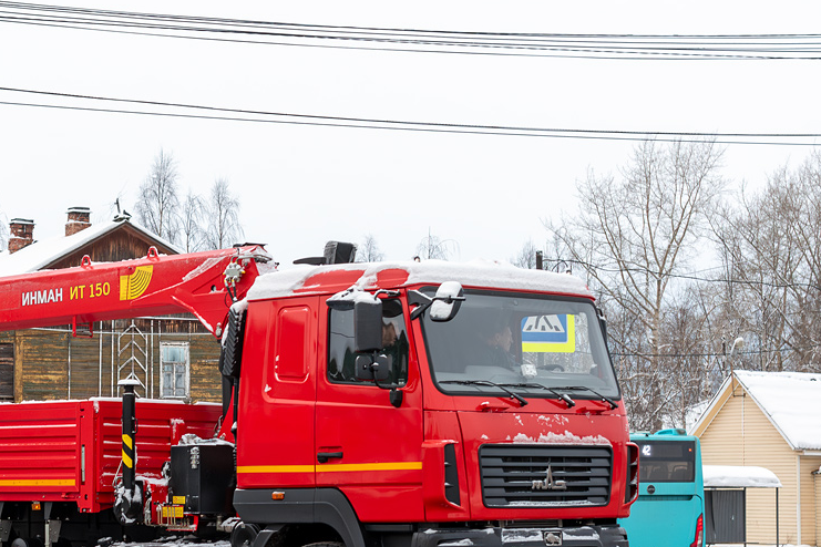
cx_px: 198
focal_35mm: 81
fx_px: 1847
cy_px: 368
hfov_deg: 24.8
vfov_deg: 16.8
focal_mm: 50
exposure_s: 1/500
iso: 640
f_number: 4.5
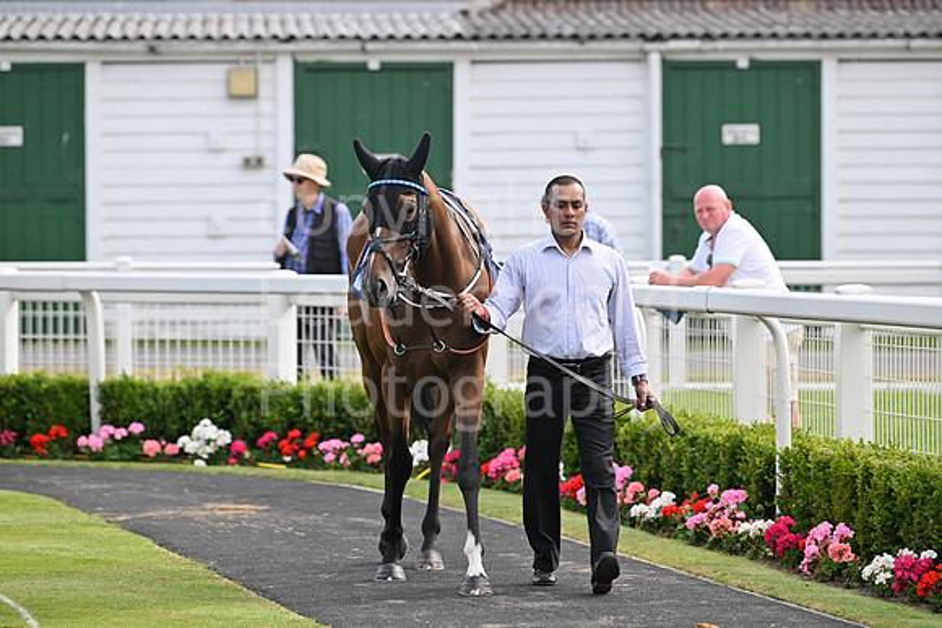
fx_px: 5234
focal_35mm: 200
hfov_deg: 10.3
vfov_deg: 6.9
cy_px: 314
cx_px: 471
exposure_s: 1/1250
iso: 400
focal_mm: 200
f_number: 4.5
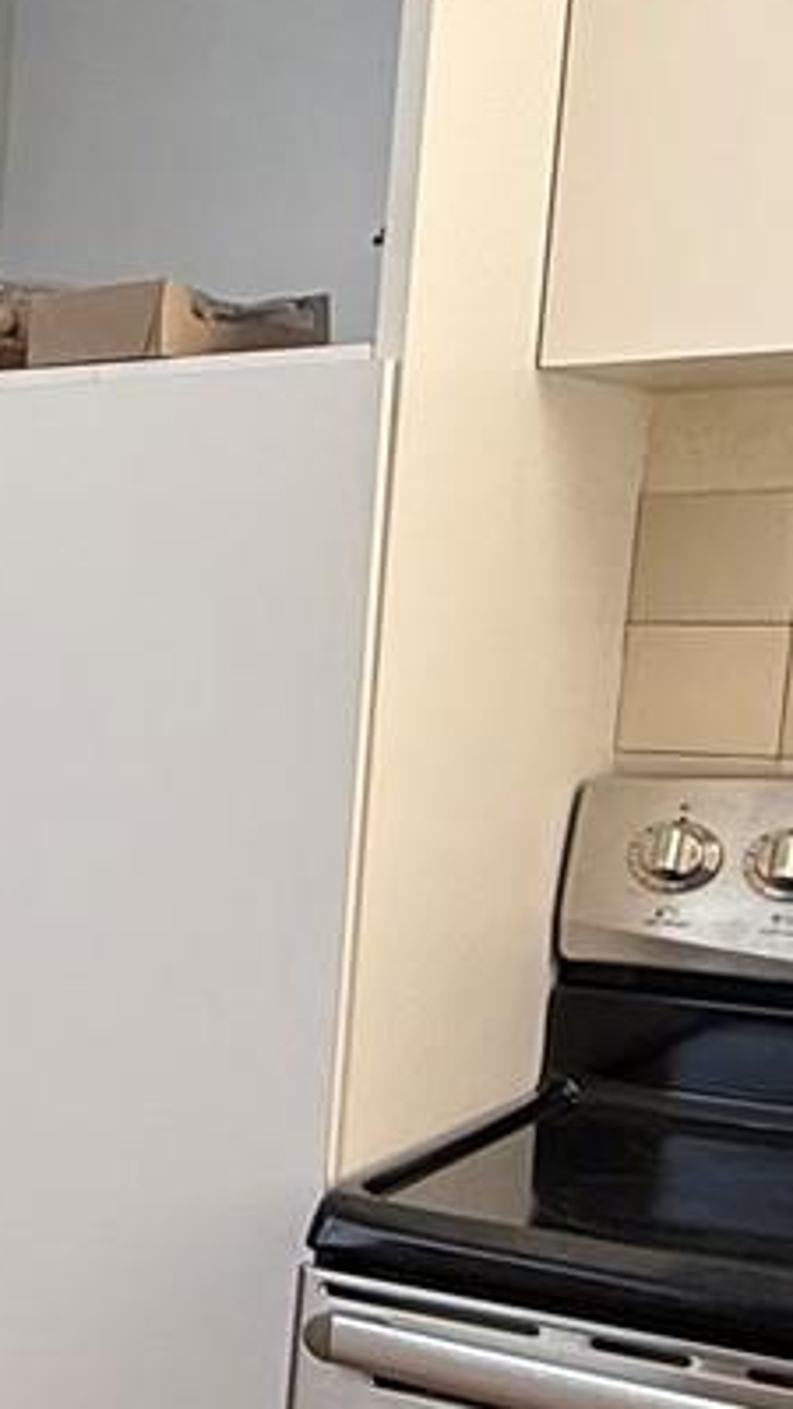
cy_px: 877
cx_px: -1124
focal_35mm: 61
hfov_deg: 13.8
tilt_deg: -5.4
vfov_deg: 34.2
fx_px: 2280
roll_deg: +0.2
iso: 125
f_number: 2.2
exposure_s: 1/120
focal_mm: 2.22
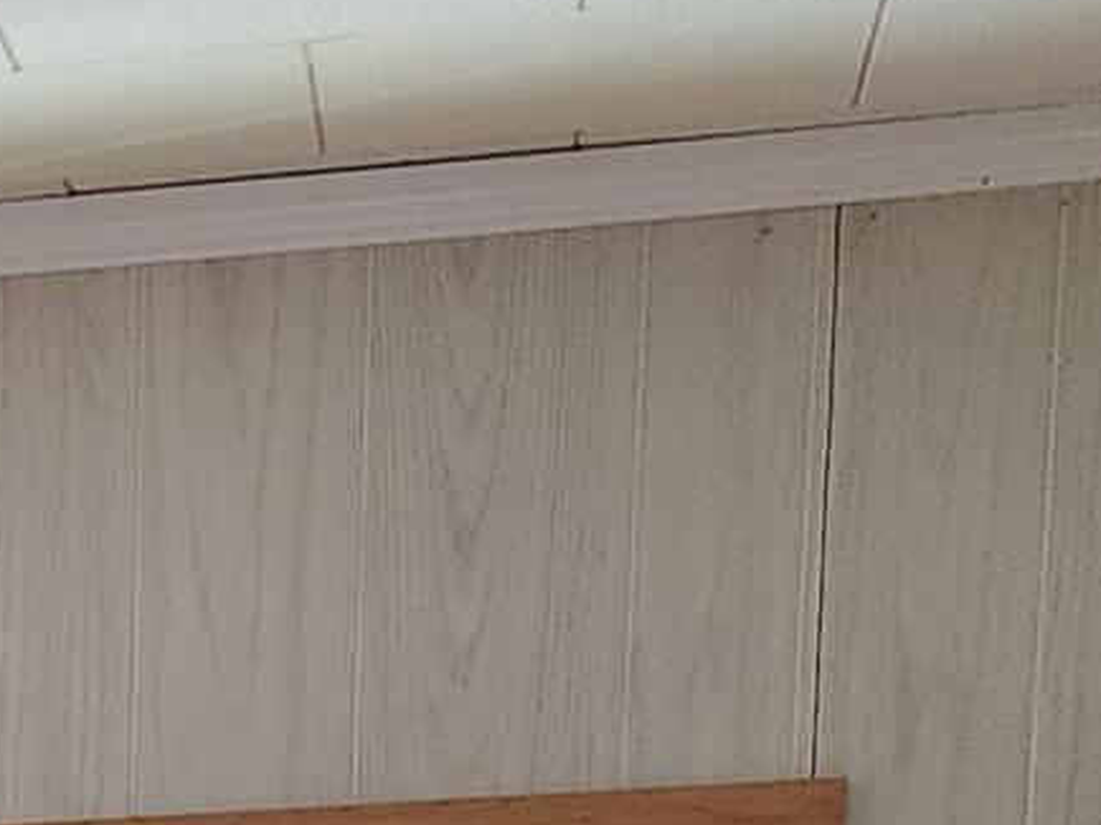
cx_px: -901
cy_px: 2391
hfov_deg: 11.5
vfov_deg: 8.1
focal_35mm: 159
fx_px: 5054
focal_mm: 6.4
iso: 200
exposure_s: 1/120
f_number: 1.8
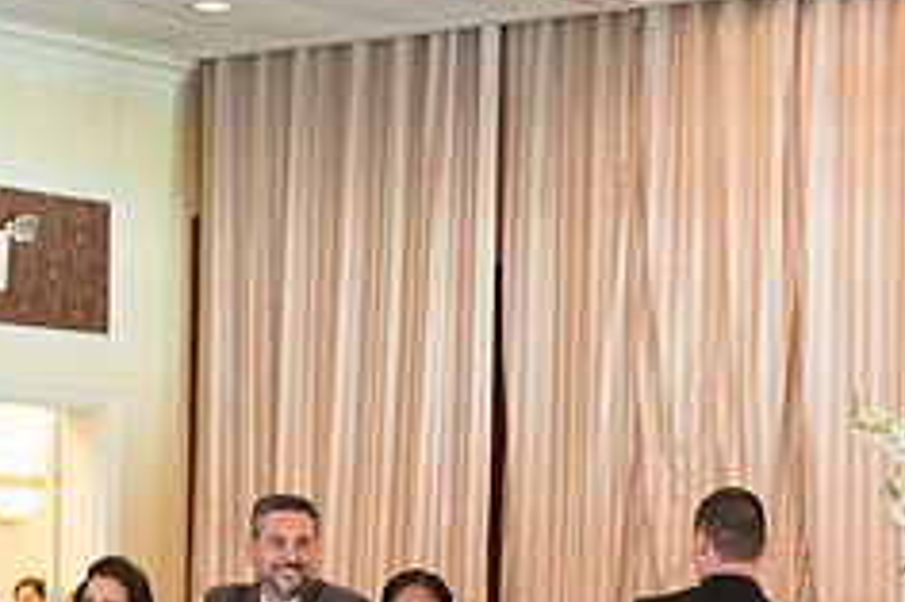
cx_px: 391
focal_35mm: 128
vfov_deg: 10.5
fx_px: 3215
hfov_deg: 16.0
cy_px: 715
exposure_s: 1/125
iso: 4000
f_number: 2.8
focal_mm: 52
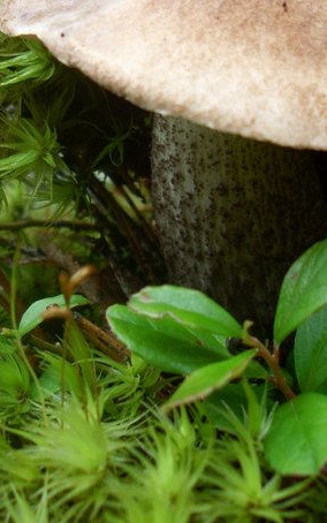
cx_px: 210
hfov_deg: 18.3
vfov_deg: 28.8
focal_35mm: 71
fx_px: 1012
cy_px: 179
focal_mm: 6.3
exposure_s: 1/125
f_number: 3
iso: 80
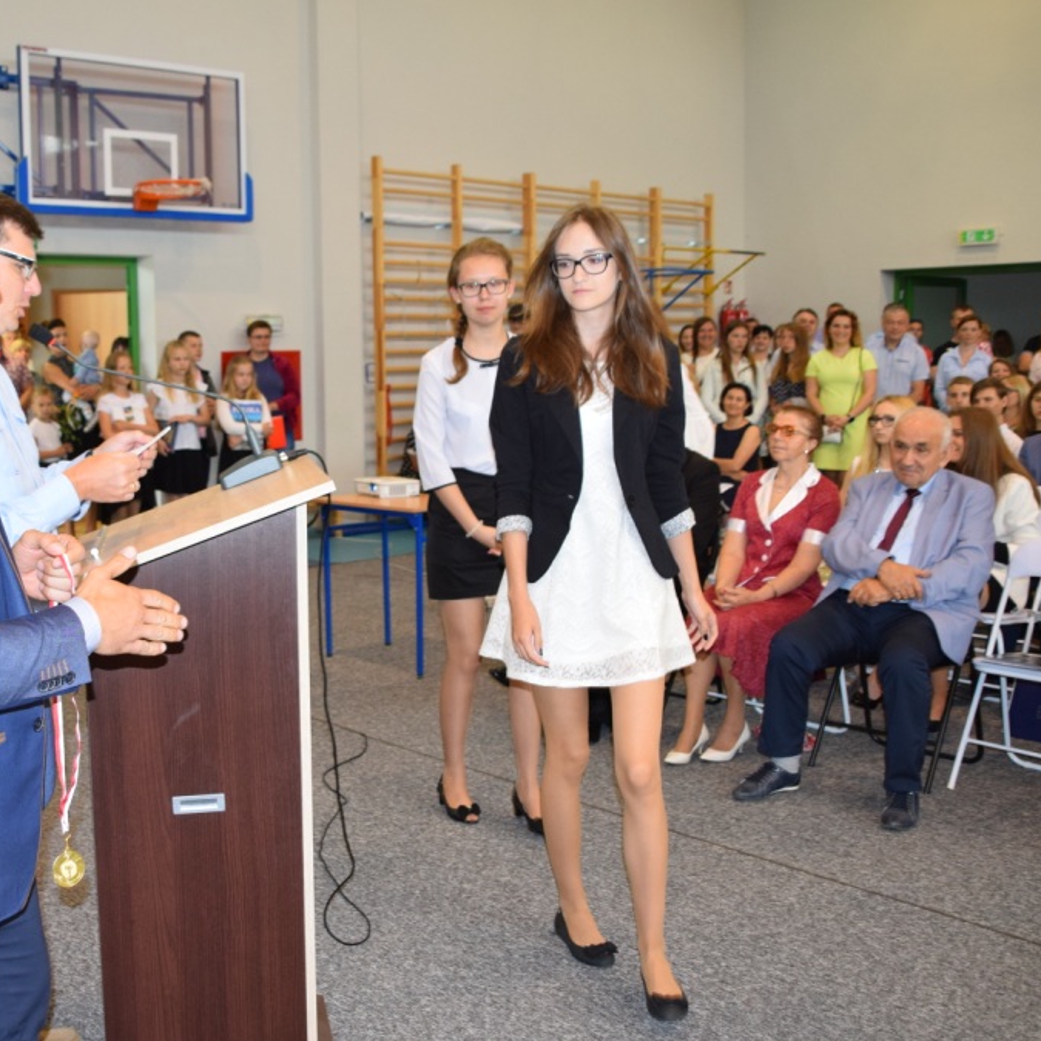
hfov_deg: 40.6
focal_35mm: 41
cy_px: 525
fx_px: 1383
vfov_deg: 41.3
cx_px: 330
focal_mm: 21
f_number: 4.5
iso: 800
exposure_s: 1/80
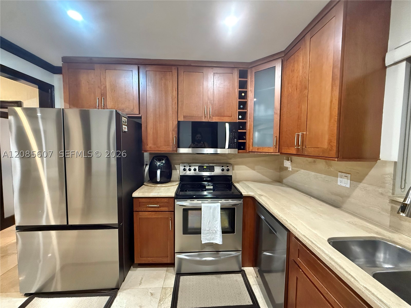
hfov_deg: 102.1
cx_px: 206
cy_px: 154
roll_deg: -0.5
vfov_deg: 85.7
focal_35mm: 14
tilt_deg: -2.8
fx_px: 166
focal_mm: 2.22
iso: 1000
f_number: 2.2
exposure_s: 1/60
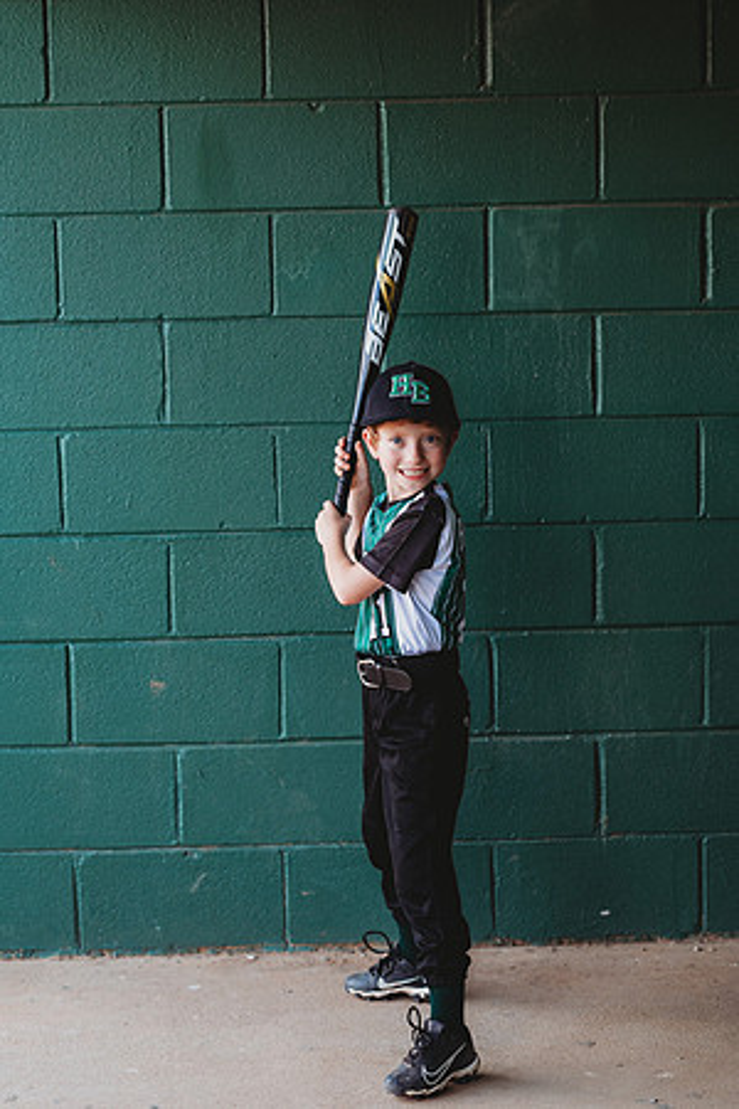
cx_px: 370
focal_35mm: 85
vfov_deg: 23.9
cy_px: 554
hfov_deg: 16.1
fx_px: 2617
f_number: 2.8
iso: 320
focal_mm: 85
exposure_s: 1/250
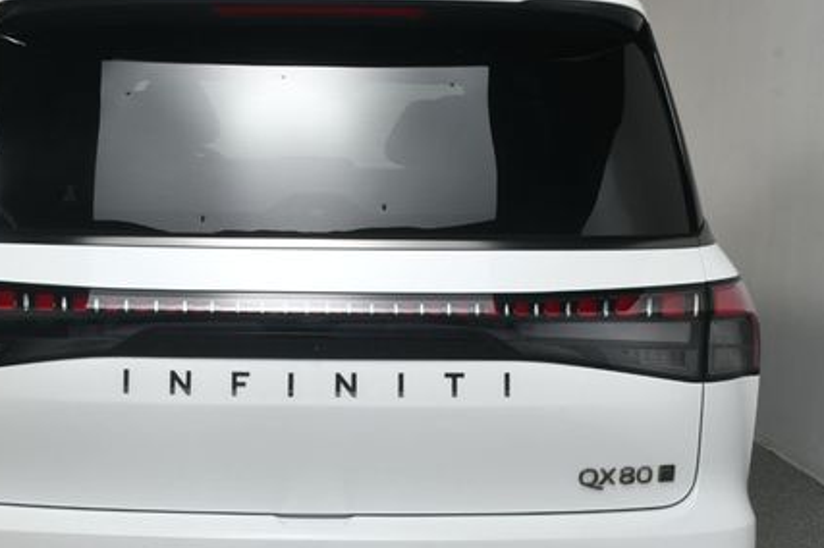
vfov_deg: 22.5
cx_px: 282
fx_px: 1372
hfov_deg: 33.2
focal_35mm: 60
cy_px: 349
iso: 100
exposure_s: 1/160
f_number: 13
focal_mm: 27
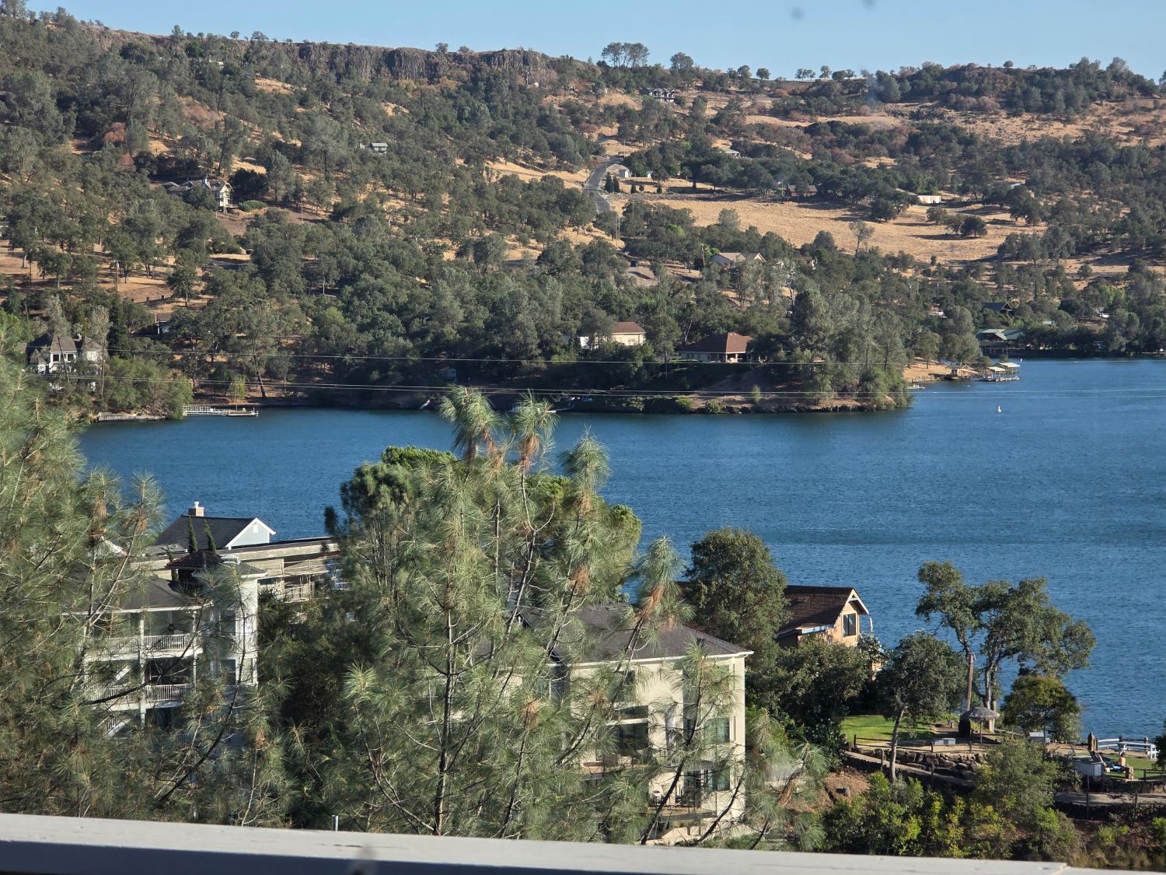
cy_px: 438
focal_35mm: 115
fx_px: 3874
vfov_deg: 12.9
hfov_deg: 17.1
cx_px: 583
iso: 64
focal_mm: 18.6
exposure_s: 1/612
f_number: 3.4
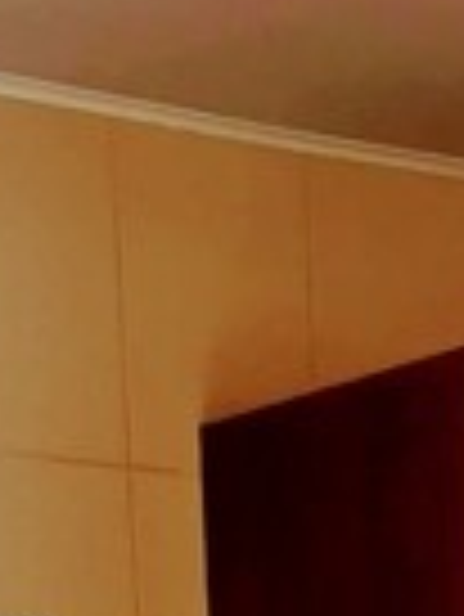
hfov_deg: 7.1
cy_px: 1799
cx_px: 942
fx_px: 3605
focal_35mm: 202
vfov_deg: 8.4
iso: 160
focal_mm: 5.58
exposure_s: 1/50
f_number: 1.8
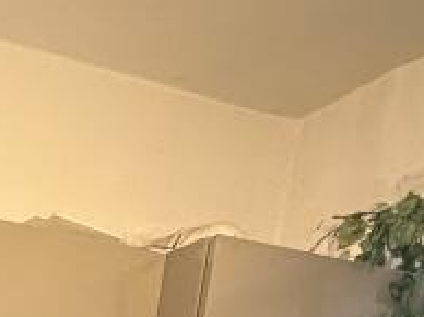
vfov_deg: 13.8
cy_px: 770
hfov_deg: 20.5
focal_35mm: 74
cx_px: -291
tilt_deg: -12.8
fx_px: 905
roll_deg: -2.6
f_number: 2.2
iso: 1000
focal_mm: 2.22
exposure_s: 1/33
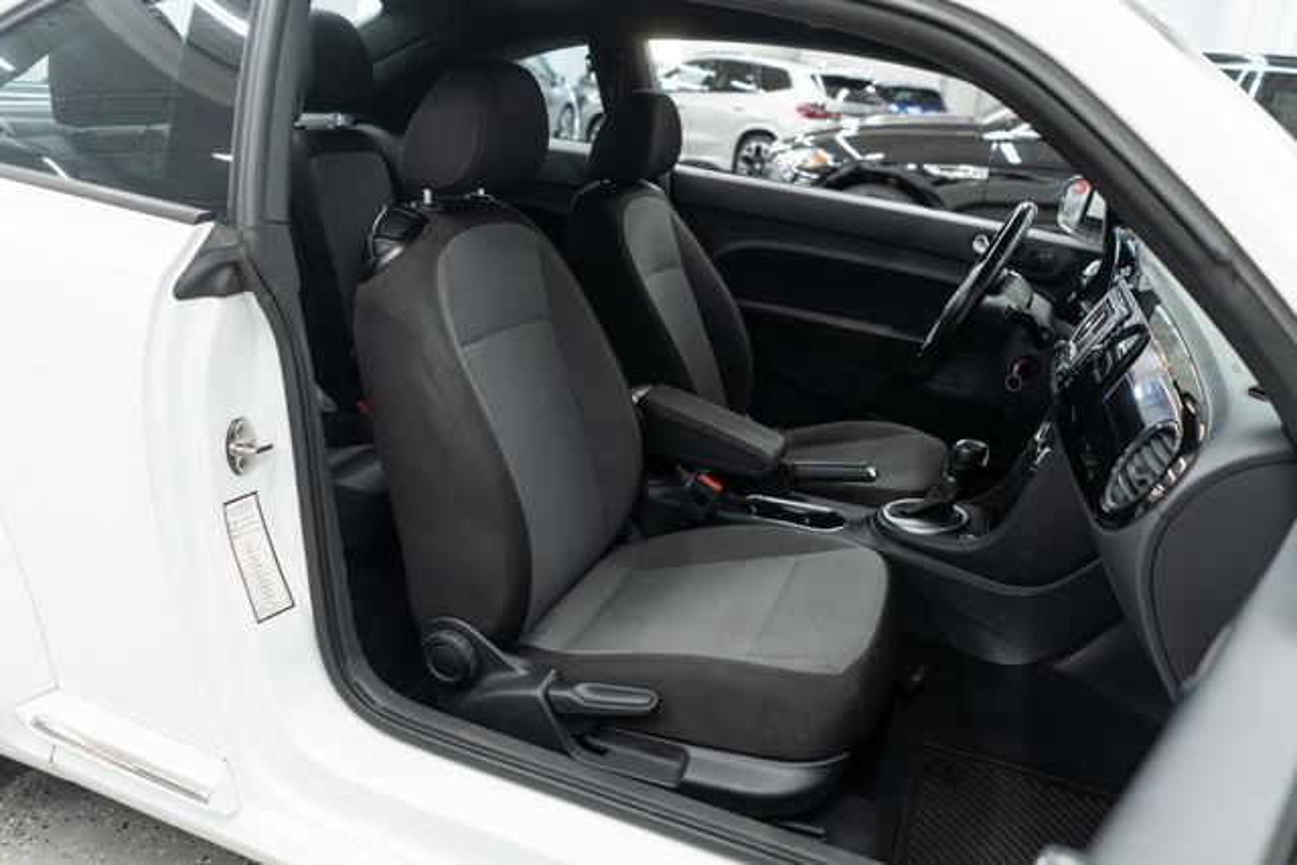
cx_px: 648
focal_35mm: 28
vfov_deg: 46.4
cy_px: 432
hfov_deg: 65.5
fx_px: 1009
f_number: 3.2
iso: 500
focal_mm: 28
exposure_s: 1/40
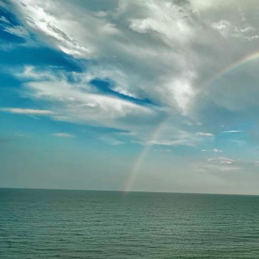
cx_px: 309
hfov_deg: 39.5
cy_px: 172
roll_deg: -2.5
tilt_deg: +5.0
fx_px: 254
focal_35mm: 30
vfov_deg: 53.0
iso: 50
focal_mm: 2.22
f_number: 2.2
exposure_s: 1/1416
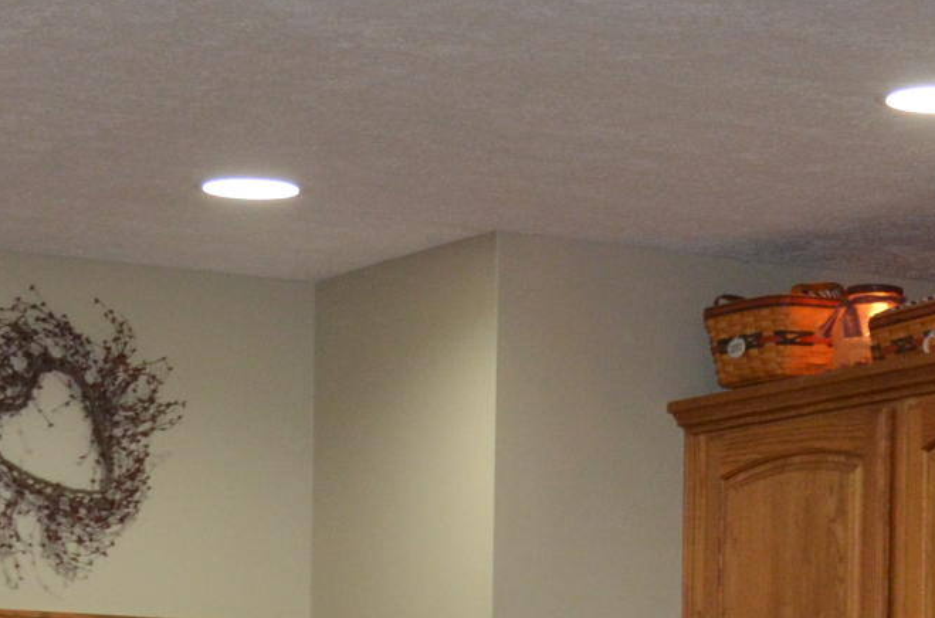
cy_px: 643
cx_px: 559
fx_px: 4249
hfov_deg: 12.6
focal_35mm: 164
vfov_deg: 8.3
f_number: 4
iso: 1000
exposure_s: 1/60
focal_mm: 24
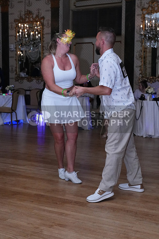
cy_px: 120
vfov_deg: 38.9
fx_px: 338
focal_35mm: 51
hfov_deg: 26.5
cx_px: 80
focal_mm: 34
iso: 5000
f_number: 7.1
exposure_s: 1/200
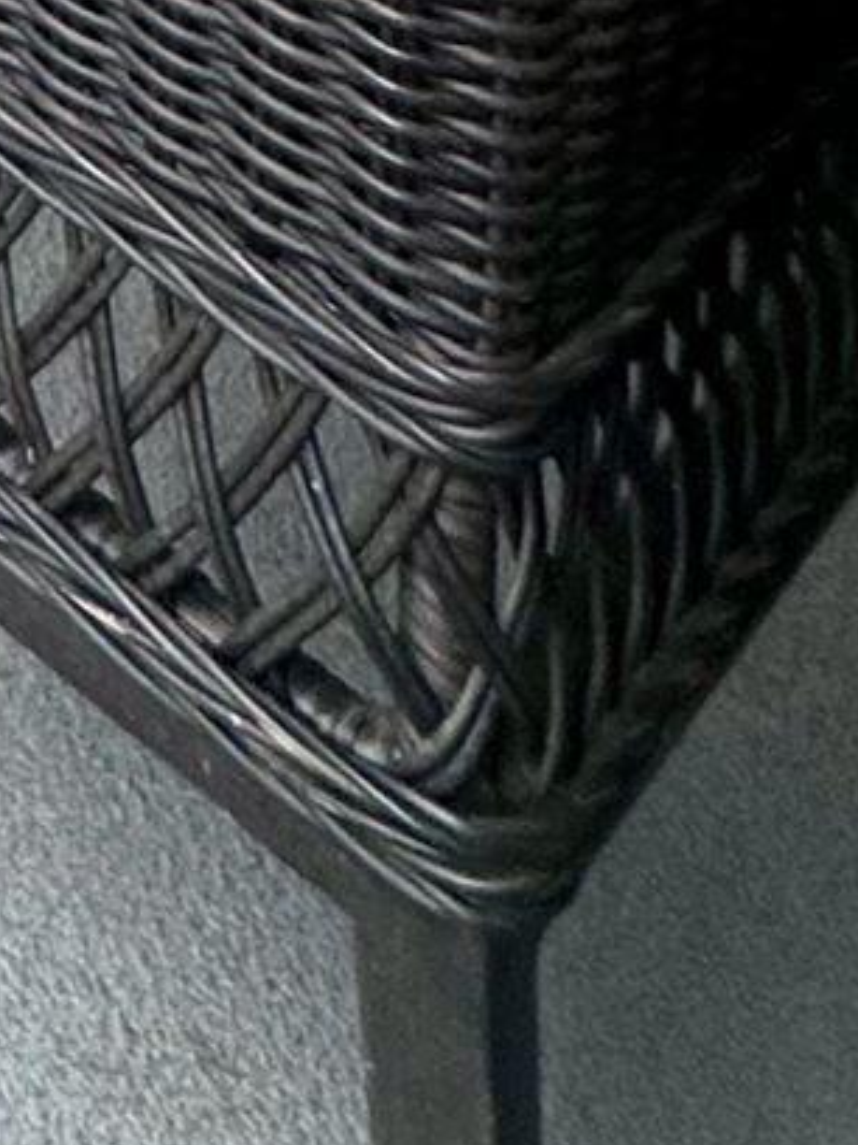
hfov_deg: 13.3
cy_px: -1824
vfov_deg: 13.7
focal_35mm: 79
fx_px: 2611
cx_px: -1248
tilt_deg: -1.4
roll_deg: -2.2
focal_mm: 2.22
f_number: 2.2
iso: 40
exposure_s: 1/532
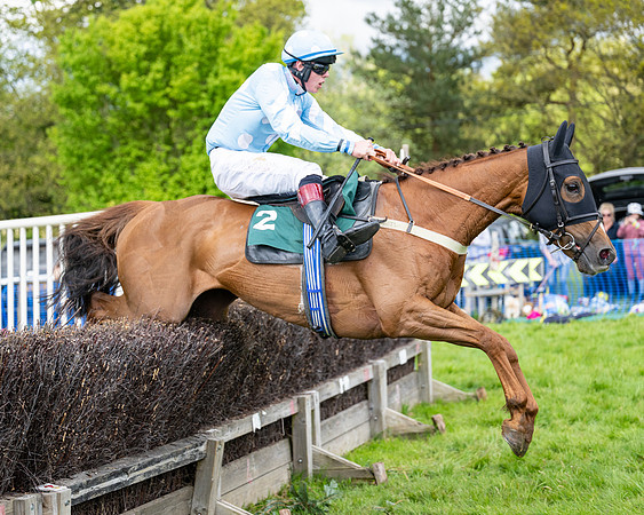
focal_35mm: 81
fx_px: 1545
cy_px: 258
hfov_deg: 23.5
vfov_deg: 18.9
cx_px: 258
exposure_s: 1/2000
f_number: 2.8
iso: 400
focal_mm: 72
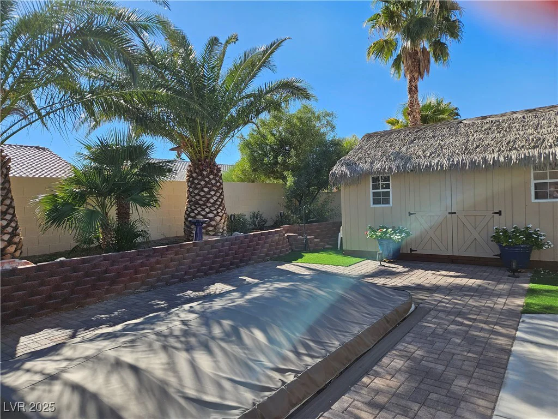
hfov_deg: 73.9
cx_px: 279
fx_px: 371
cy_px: 210
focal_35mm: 23
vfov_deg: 58.9
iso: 32
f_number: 1.8
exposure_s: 1/1517
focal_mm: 5.4
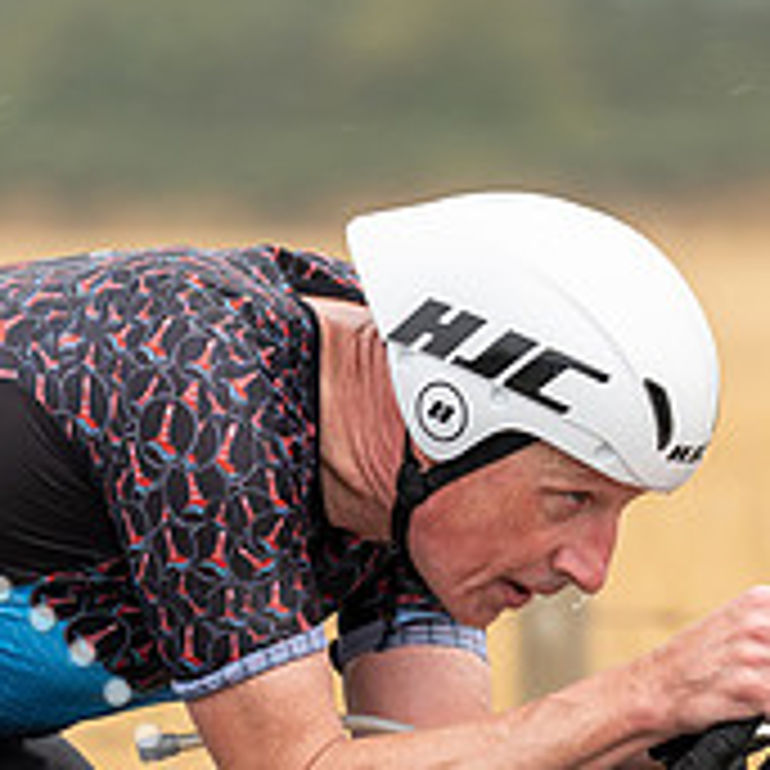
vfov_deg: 3.6
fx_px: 12357
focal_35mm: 491
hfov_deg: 3.6
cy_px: 714
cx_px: 495
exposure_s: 1/800
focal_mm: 170
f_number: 3.5
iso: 400
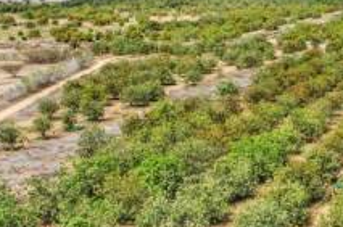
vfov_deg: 16.8
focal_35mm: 79
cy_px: 226
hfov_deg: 22.9
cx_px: 448
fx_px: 751
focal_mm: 10.26
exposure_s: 1/400
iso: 100
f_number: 5.6
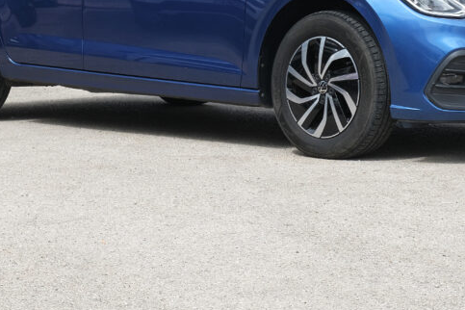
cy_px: -12
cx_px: 273
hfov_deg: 14.4
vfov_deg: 9.6
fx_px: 1834
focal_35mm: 142
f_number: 9
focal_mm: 44.5
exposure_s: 1/200
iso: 160
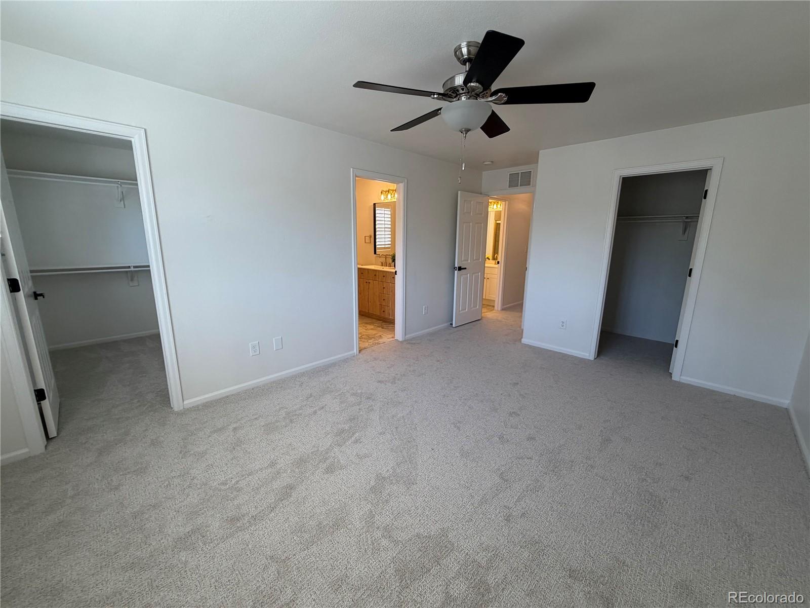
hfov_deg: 102.1
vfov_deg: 85.7
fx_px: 328
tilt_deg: -11.6
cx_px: 405
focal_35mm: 14
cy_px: 304
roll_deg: +0.1
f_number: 2.2
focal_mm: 2.22
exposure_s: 1/120
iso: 100
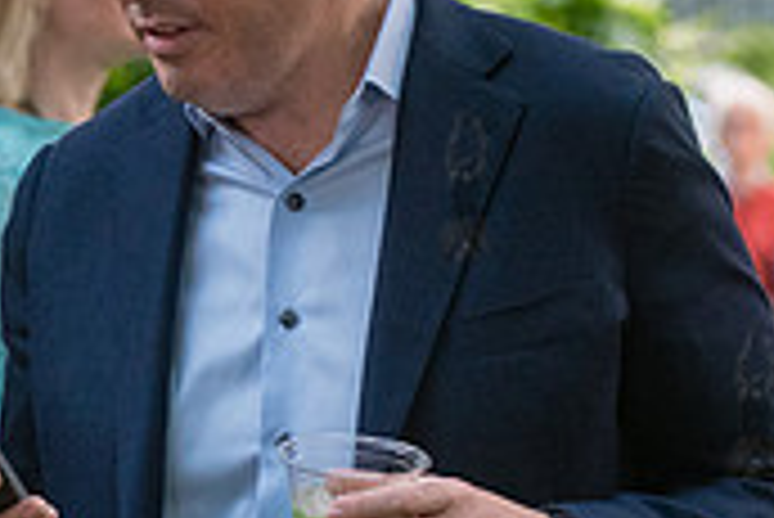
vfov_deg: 5.1
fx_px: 5831
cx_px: -117
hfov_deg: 7.5
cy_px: 399
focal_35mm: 271
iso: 3200
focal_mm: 80
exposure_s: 1/200
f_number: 4
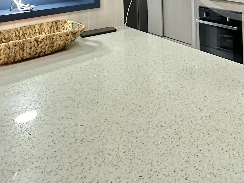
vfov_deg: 29.1
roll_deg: +1.1
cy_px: -49
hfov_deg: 39.7
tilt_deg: +0.0
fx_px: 289
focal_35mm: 41
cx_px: 249
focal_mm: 2.22
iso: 400
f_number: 2.2
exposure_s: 1/60
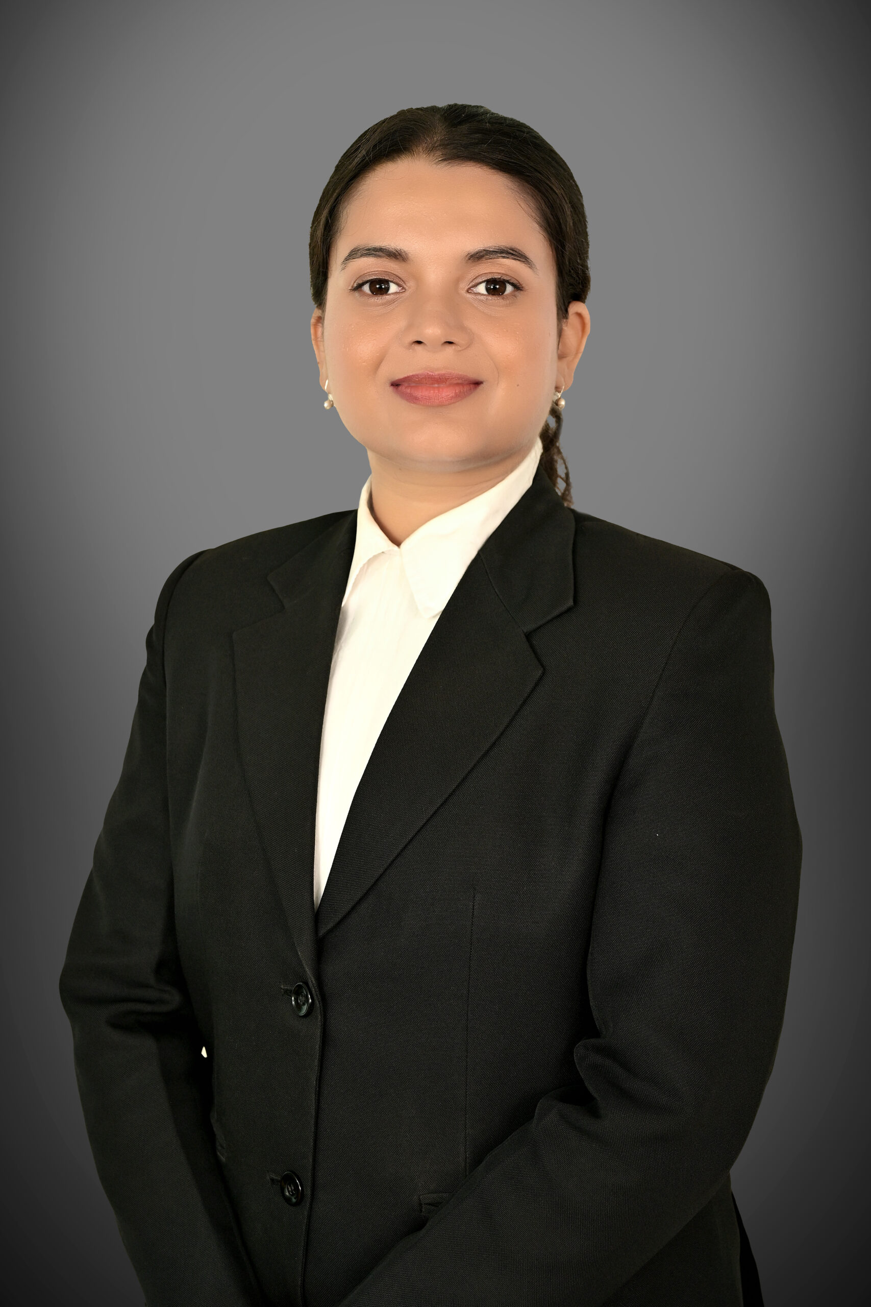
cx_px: 436
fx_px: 1524
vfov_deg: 46.4
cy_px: 654
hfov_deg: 31.9
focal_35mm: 42
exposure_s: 1/200
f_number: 5.6
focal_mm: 42
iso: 320
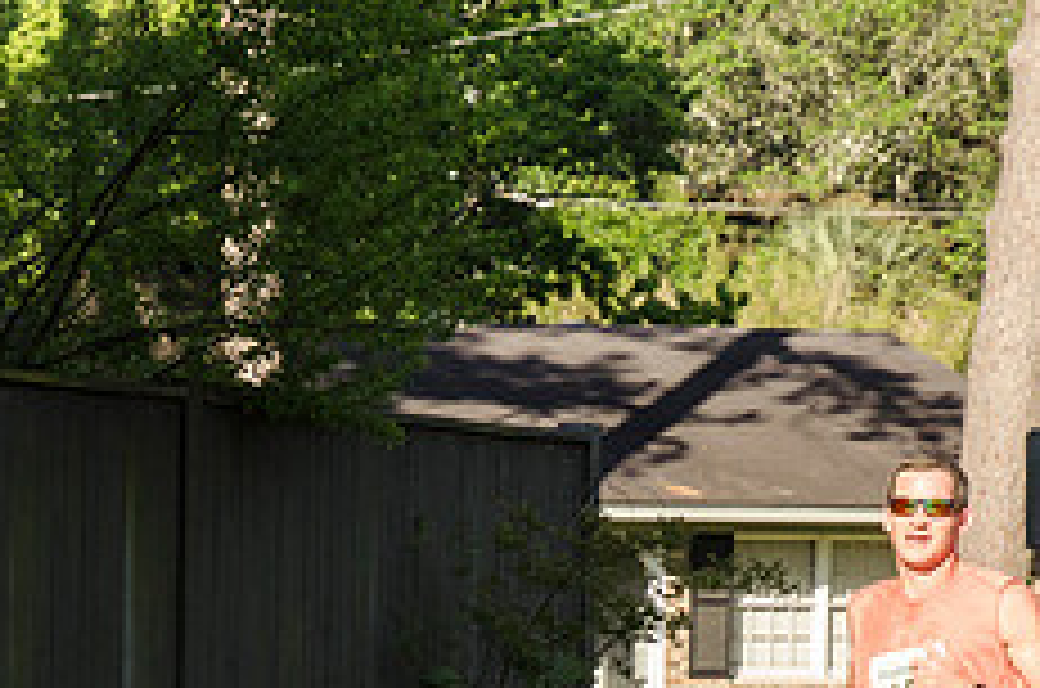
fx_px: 8476
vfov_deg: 4.6
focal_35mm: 294
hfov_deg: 7.0
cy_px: 809
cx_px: 68
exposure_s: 1/640
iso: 640
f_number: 9
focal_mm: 78
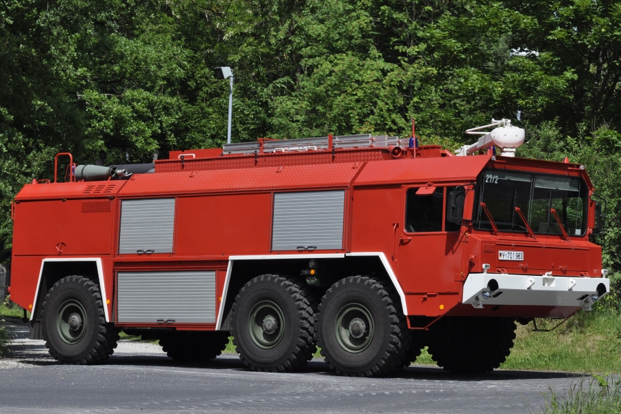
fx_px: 1811
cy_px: 207
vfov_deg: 13.0
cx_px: 310
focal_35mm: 105
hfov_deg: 19.5
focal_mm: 70
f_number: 9
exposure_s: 1/1250
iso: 500
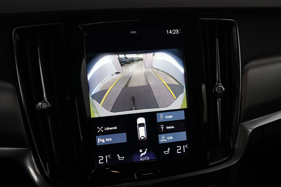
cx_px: 140
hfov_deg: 46.4
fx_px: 328
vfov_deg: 31.9
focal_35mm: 42
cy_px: 94
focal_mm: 28
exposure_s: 1/60
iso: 2500
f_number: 4
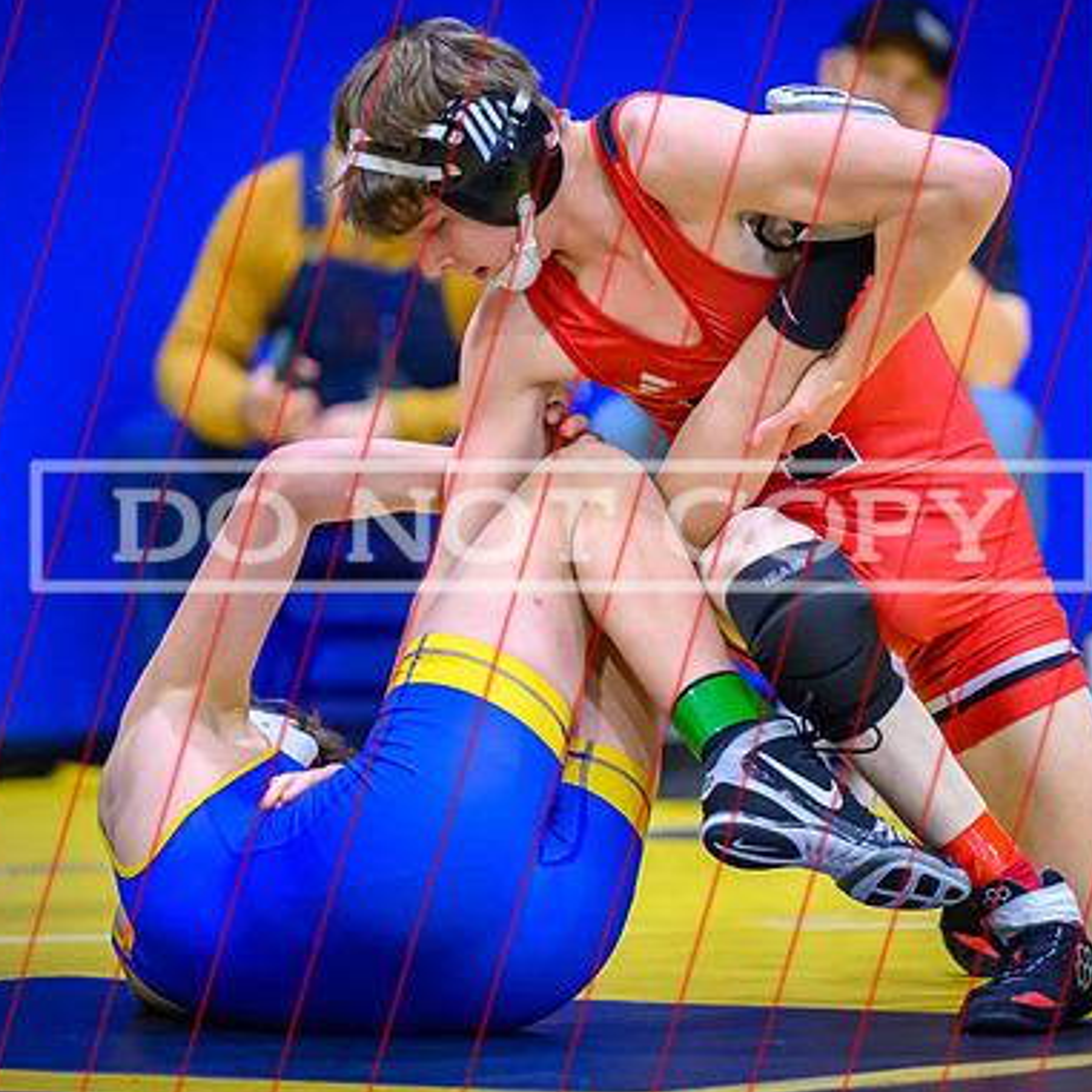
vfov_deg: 5.9
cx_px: 777
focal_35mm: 298
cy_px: 511
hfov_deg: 5.9
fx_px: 10636
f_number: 2.8
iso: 8000
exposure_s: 1/640
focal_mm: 160
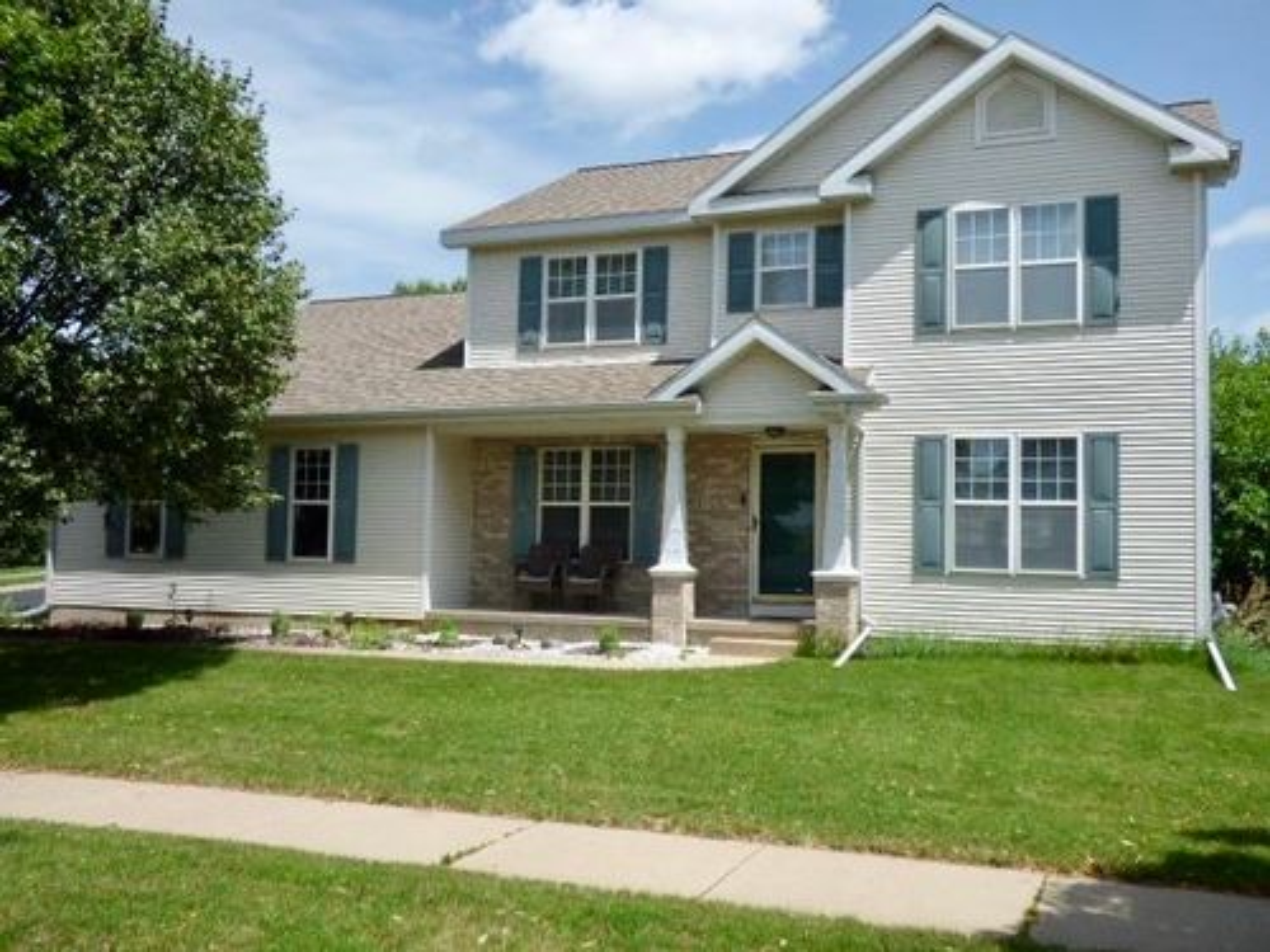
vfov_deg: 42.9
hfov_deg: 55.4
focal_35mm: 33
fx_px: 1211
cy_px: 476
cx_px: 635
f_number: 3.4
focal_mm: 5.97
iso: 100
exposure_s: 1/1000
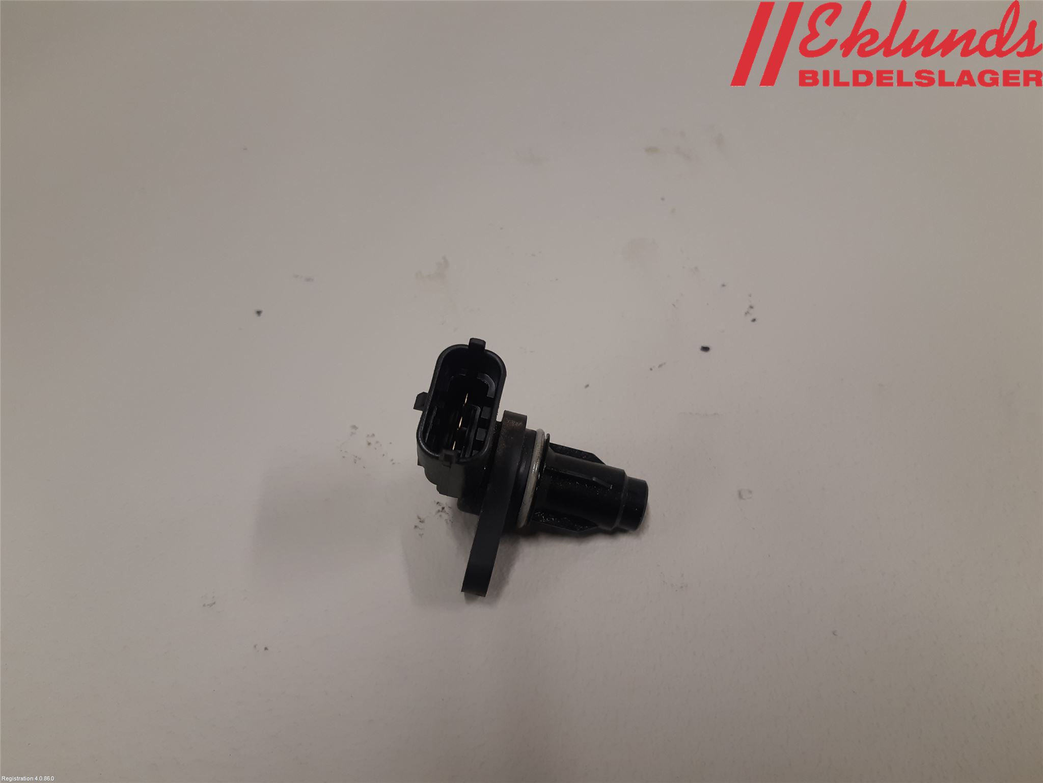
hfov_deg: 67.3
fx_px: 783
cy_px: 392
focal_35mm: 26
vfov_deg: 53.1
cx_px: 522
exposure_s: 1/50
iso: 100
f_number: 1.7
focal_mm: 3.93
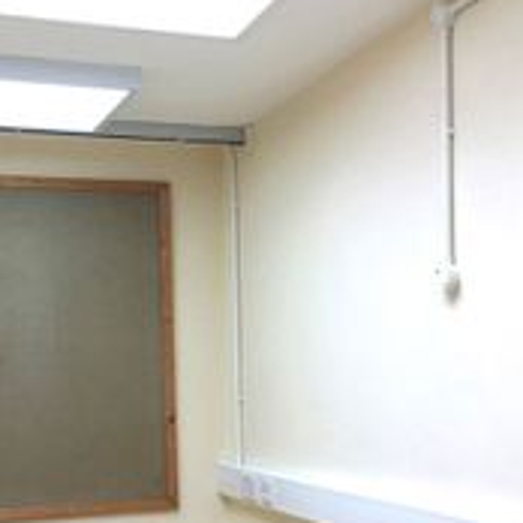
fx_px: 1009
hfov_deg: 29.0
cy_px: 394
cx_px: 213
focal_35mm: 59
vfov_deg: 28.6
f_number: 2.2
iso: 32
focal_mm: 4.15
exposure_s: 1/100
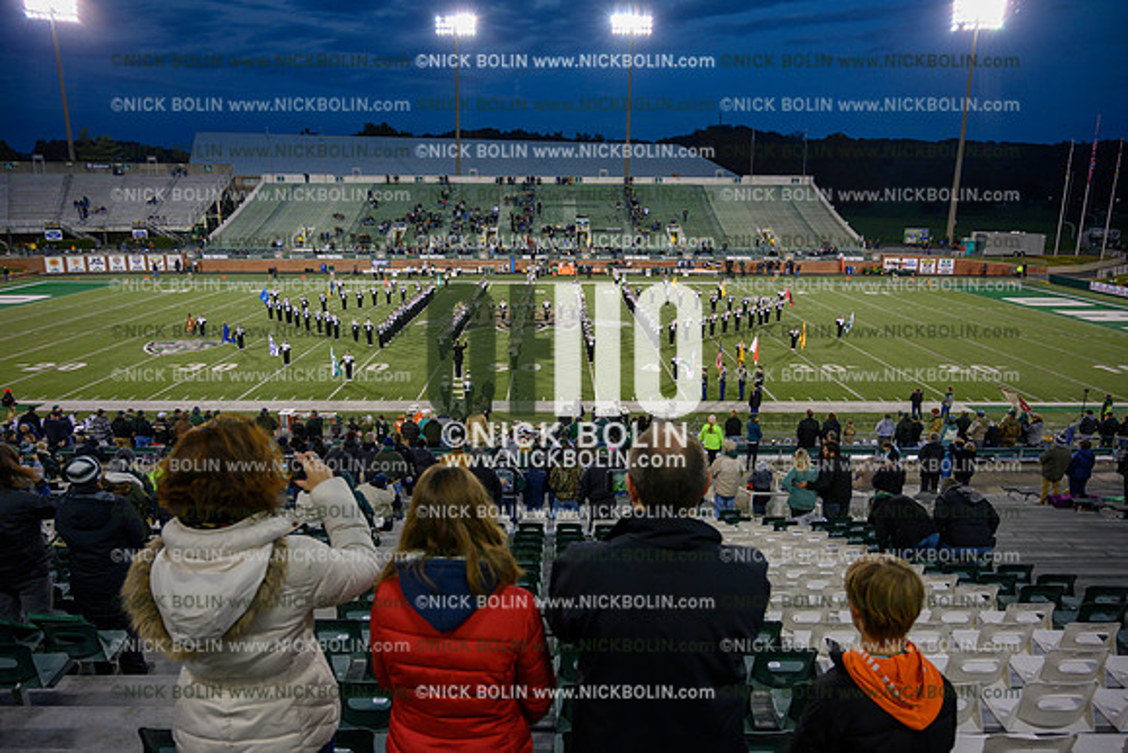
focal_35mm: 24
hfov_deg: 73.7
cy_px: 376
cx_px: 564
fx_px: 752
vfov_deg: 53.2
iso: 2000
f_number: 4
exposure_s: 1/320
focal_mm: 24
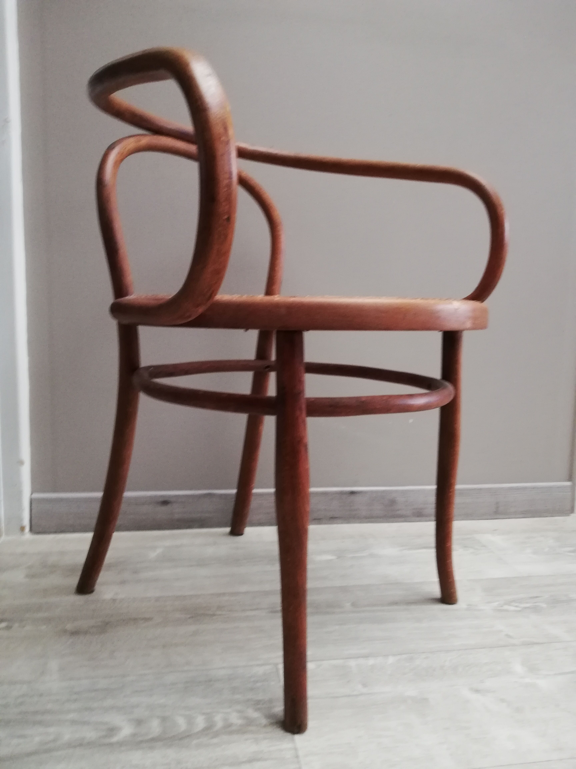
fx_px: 577
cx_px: 288
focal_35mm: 26
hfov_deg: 53.1
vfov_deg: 67.3
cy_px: 384
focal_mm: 3.81
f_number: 2.2
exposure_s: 1/20
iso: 500
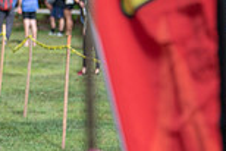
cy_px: 131
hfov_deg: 5.3
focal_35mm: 383
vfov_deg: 3.6
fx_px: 2407
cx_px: -101
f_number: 4.5
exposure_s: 1/1250
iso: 200
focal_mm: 102
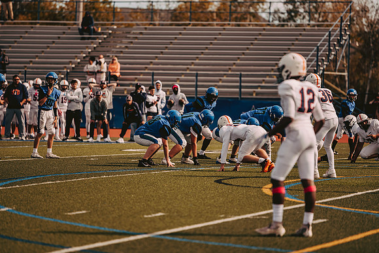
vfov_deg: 6.9
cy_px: 126
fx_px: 2106
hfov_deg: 10.3
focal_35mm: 200
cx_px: 190
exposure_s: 1/2000
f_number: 2.8
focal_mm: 200
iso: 160
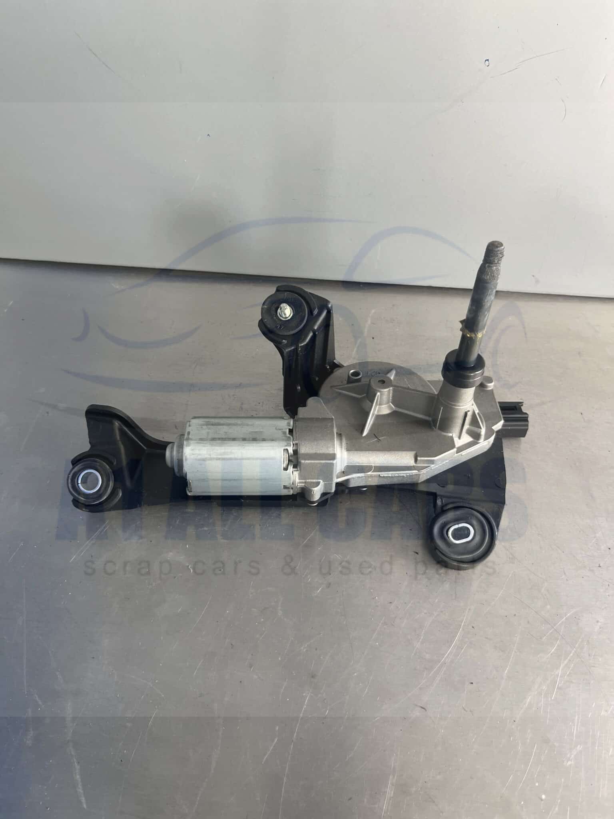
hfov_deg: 53.1
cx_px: 307
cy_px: 410
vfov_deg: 67.3
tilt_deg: -53.7
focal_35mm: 26
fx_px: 615
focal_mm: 5.1
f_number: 1.6
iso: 125
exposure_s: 1/111
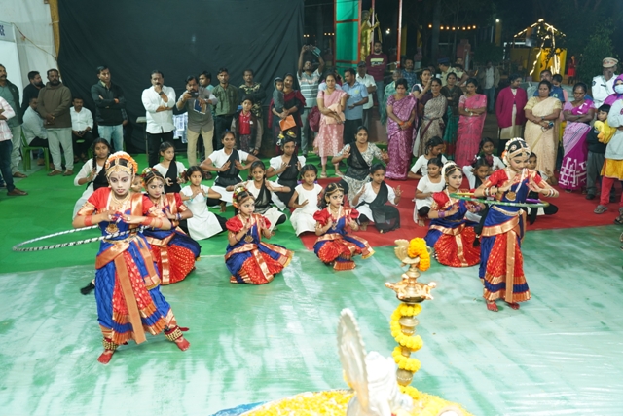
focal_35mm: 30
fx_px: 519
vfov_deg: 43.6
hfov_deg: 61.9
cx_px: 312
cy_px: 208
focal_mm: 30
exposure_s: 1/100
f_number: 3.5
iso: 1250
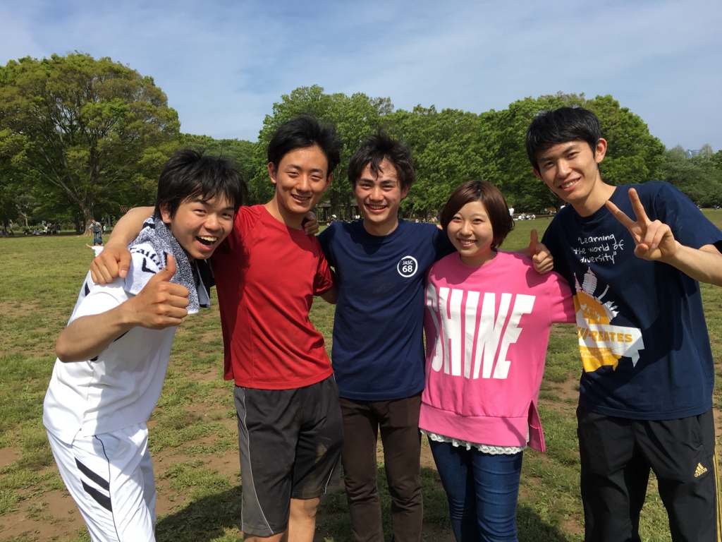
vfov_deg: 48.2
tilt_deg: -4.5
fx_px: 605
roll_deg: +2.3
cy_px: 271
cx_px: 361
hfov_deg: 61.7
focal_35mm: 29
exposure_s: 1/1374
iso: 25
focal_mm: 4.15
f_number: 2.2
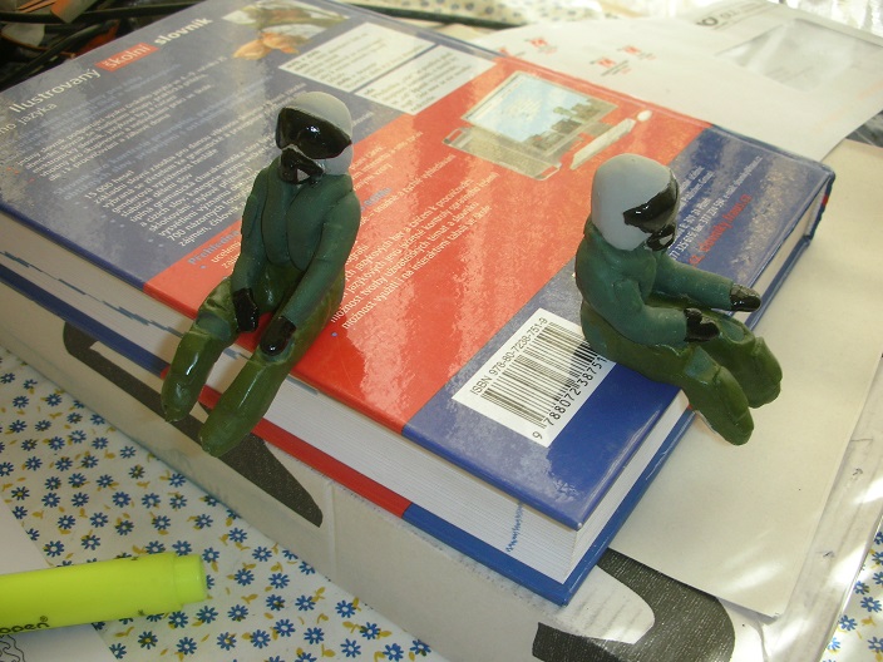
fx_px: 893
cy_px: 331
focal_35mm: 35
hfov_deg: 52.6
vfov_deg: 40.7
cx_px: 442
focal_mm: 5.8
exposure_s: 1/30
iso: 50
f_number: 3
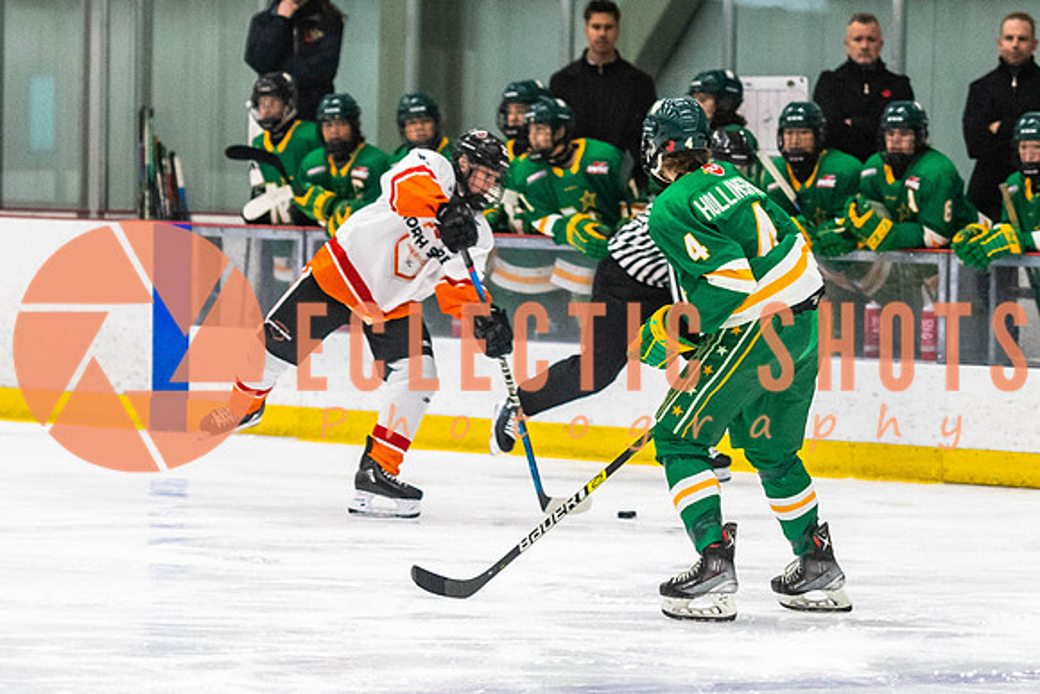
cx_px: 413
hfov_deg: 7.0
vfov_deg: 4.7
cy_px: 437
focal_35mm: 294
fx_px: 8504
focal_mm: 105
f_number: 2.8
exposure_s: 1/640
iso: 1600
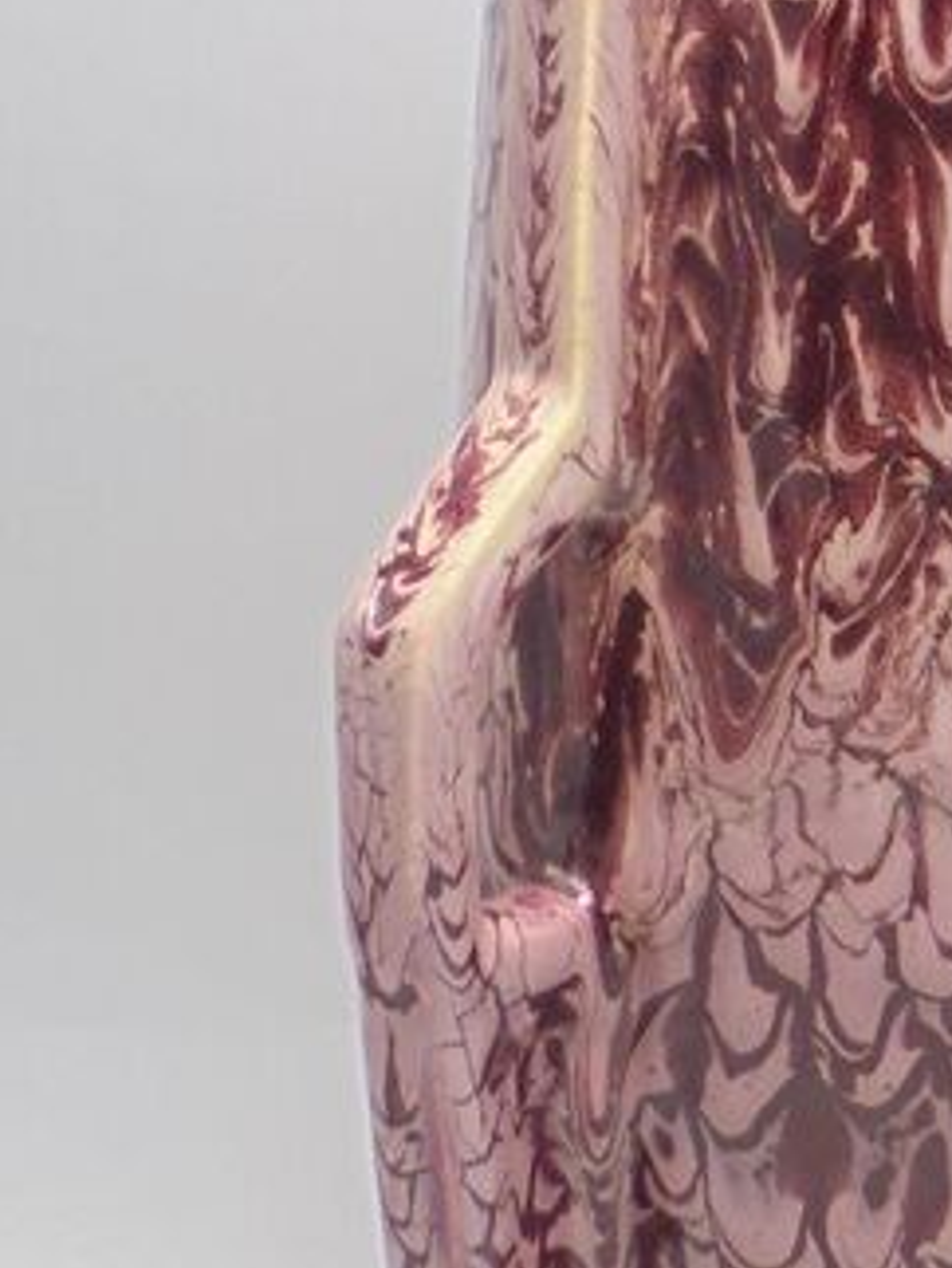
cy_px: 551
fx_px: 2966
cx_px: 1005
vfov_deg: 24.1
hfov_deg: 17.7
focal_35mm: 81
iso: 100
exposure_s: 1/50
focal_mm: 5.3
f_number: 3.7
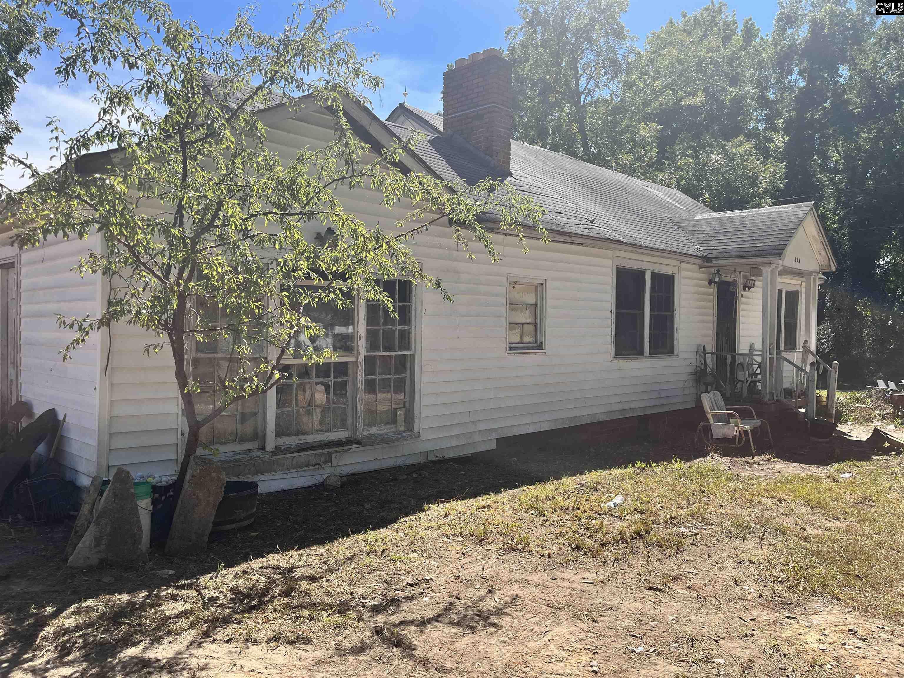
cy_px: 339
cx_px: 452
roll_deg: -1.2
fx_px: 679
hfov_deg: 67.3
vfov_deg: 53.1
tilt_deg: -0.1
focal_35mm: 26
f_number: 1.6
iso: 50
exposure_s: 1/2137
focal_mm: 5.1
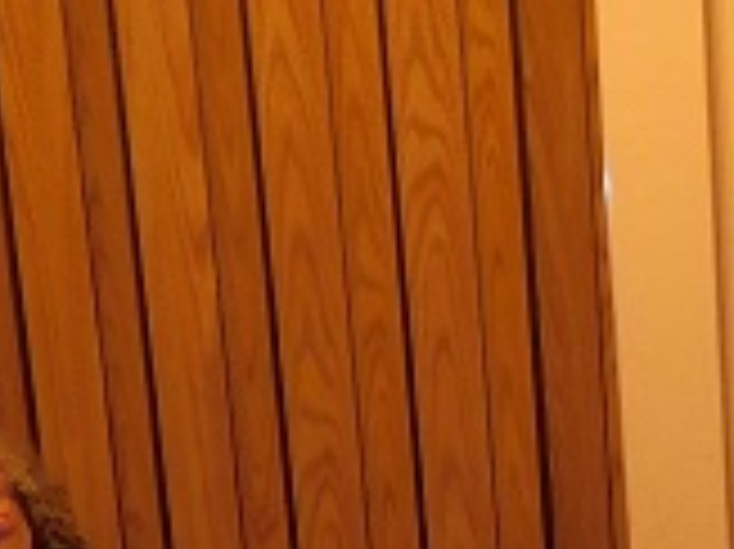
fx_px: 2755
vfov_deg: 10.7
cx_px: 1355
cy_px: 968
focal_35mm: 130
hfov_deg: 13.5
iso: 200
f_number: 3
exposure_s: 1/30
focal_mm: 4
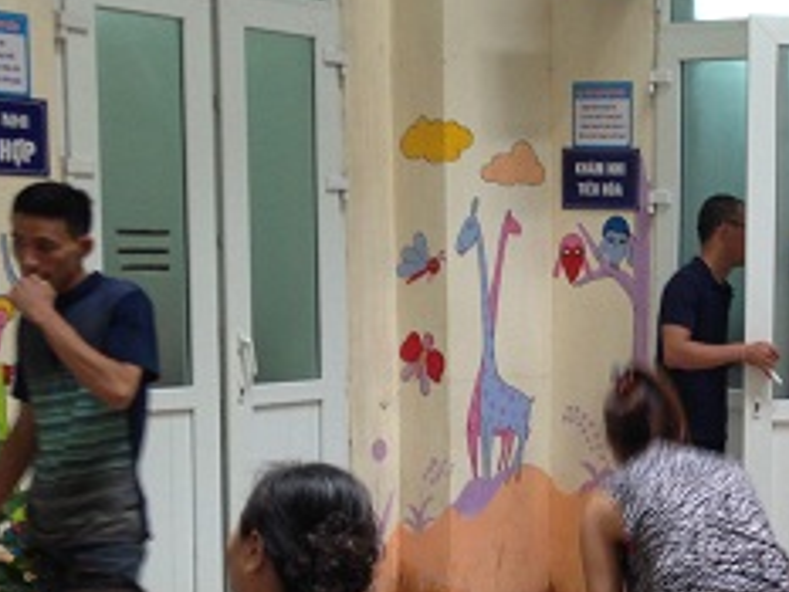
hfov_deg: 21.9
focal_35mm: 85
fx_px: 1938
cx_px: 853
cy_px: 504
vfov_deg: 17.2
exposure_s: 1/20
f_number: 2.4
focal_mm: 4.12
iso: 64
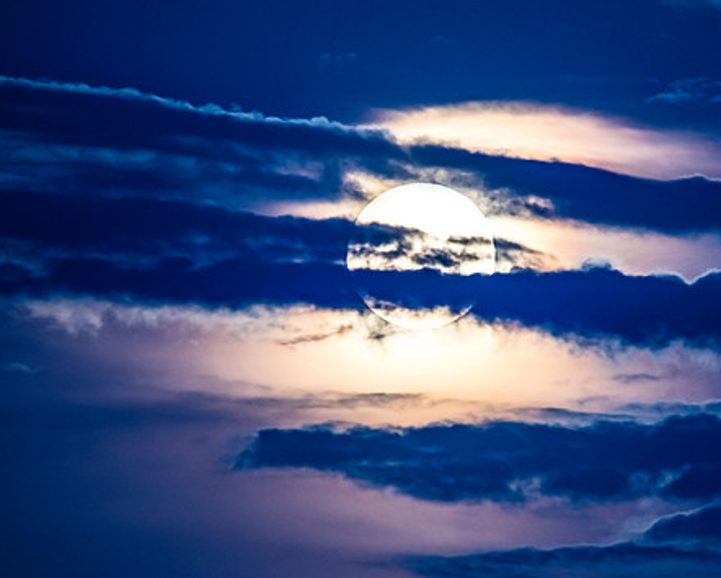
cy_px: 322
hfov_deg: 2.4
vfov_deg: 1.9
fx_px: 17335
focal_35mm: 812
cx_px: 469
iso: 1000
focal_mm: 600
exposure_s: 1/2.5
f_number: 8
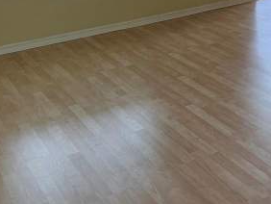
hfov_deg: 25.1
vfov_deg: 19.6
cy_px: -75
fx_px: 533
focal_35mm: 68
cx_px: 341
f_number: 1.78
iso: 125
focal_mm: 6.76
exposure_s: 1/225
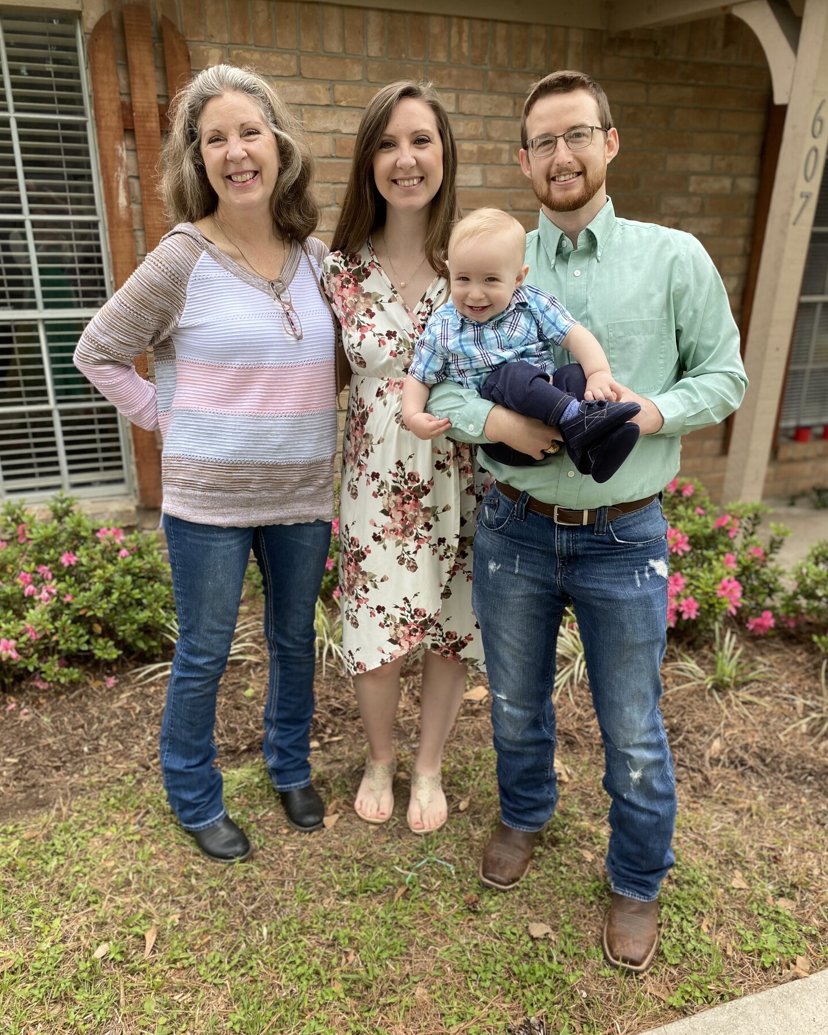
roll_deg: +0.9
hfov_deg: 51.5
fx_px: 858
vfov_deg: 62.1
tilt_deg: -20.2
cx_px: 412
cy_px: 557
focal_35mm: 28
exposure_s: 1/522
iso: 32
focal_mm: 4.25
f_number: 1.8
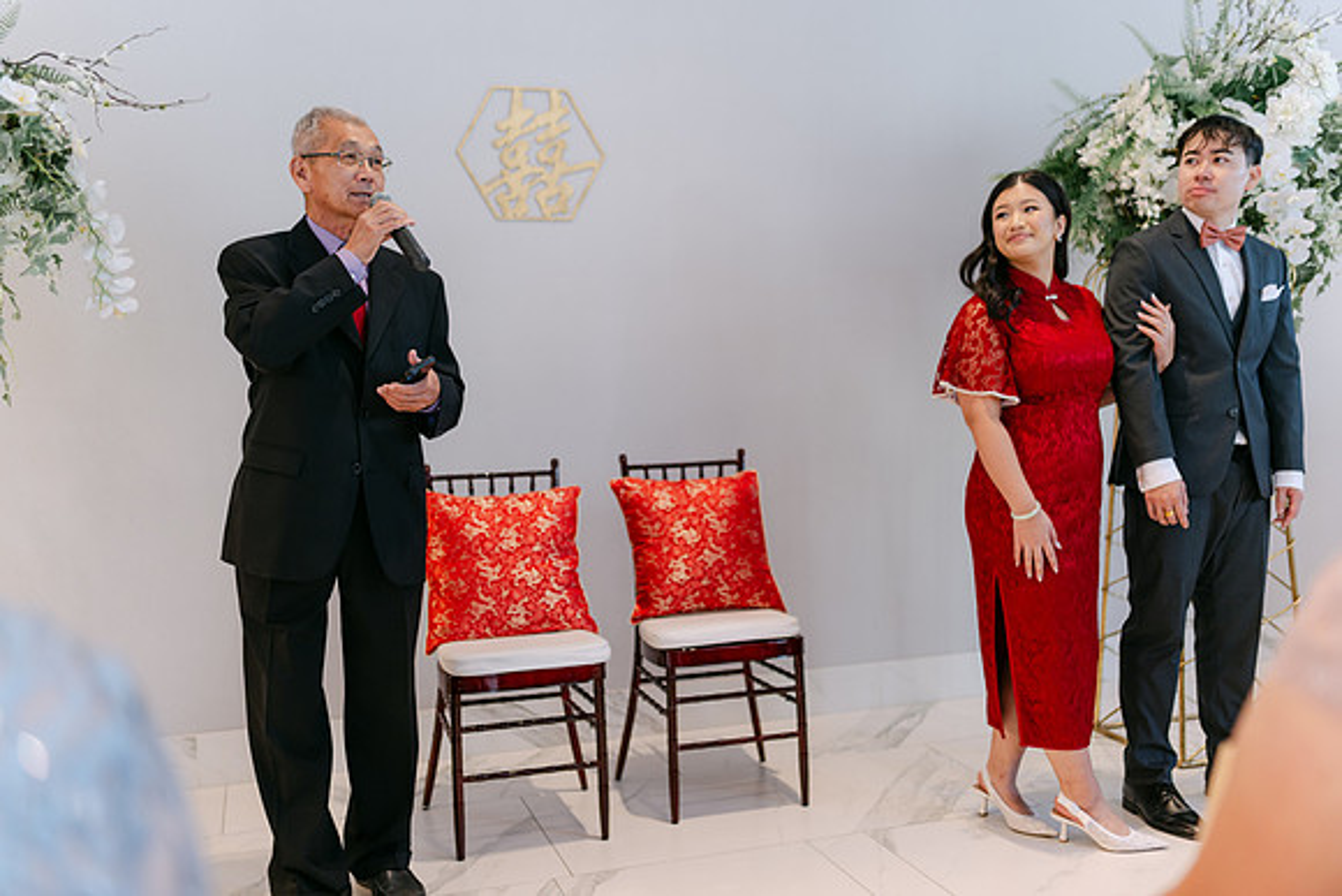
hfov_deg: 53.9
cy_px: 448
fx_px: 1321
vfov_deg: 37.4
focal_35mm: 35
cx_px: 671
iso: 250
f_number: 1.4
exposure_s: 1/125
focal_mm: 35
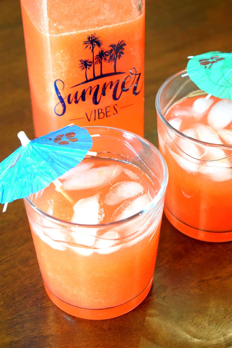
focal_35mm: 82
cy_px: 174
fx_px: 797
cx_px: 116
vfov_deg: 24.6
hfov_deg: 16.6
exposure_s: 1/20
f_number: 5.6
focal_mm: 55
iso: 3200
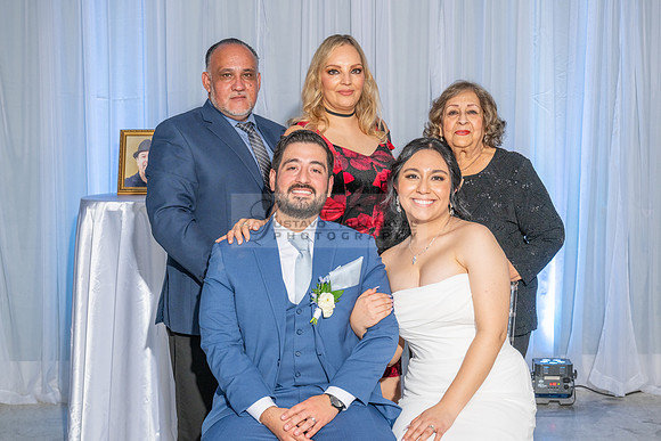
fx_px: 1042
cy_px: 234
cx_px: 360
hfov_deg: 35.2
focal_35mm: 57
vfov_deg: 23.9
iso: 800
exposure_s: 1/160
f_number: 5.6
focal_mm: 52
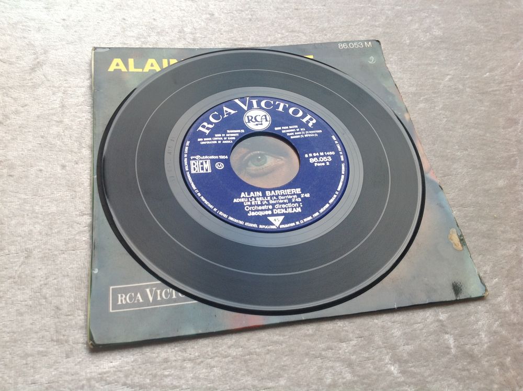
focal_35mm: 35
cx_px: 262
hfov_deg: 52.7
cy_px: 196
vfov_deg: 40.6
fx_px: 528
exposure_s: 1/24
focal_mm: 4.28
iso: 50
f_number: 2.4
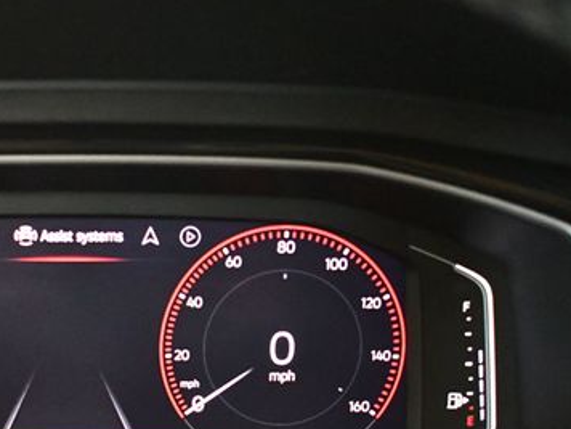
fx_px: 1056
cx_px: 72
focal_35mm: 64
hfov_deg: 29.2
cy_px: 326
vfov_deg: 22.7
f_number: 4
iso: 10000
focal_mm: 25
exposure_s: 1/60
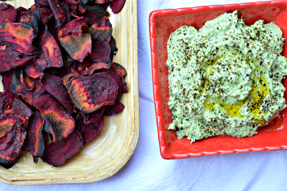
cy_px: 96
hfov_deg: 24.6
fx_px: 657
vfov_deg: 16.5
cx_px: 144
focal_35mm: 82
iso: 100
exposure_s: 1/20
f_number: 5.6
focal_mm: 55
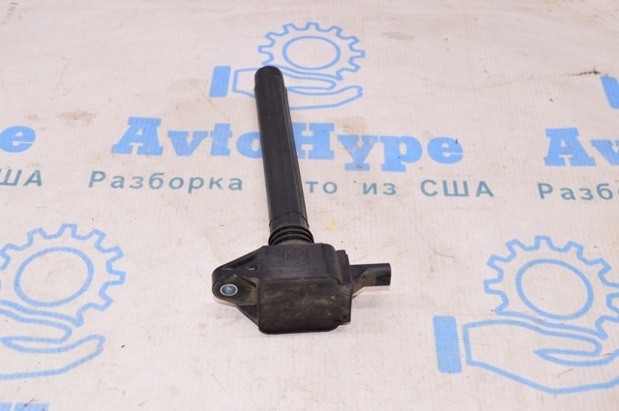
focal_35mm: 48
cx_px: 310
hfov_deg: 41.2
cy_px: 206
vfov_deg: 28.0
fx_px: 824
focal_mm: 32
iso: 1600
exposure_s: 1/100
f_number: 8
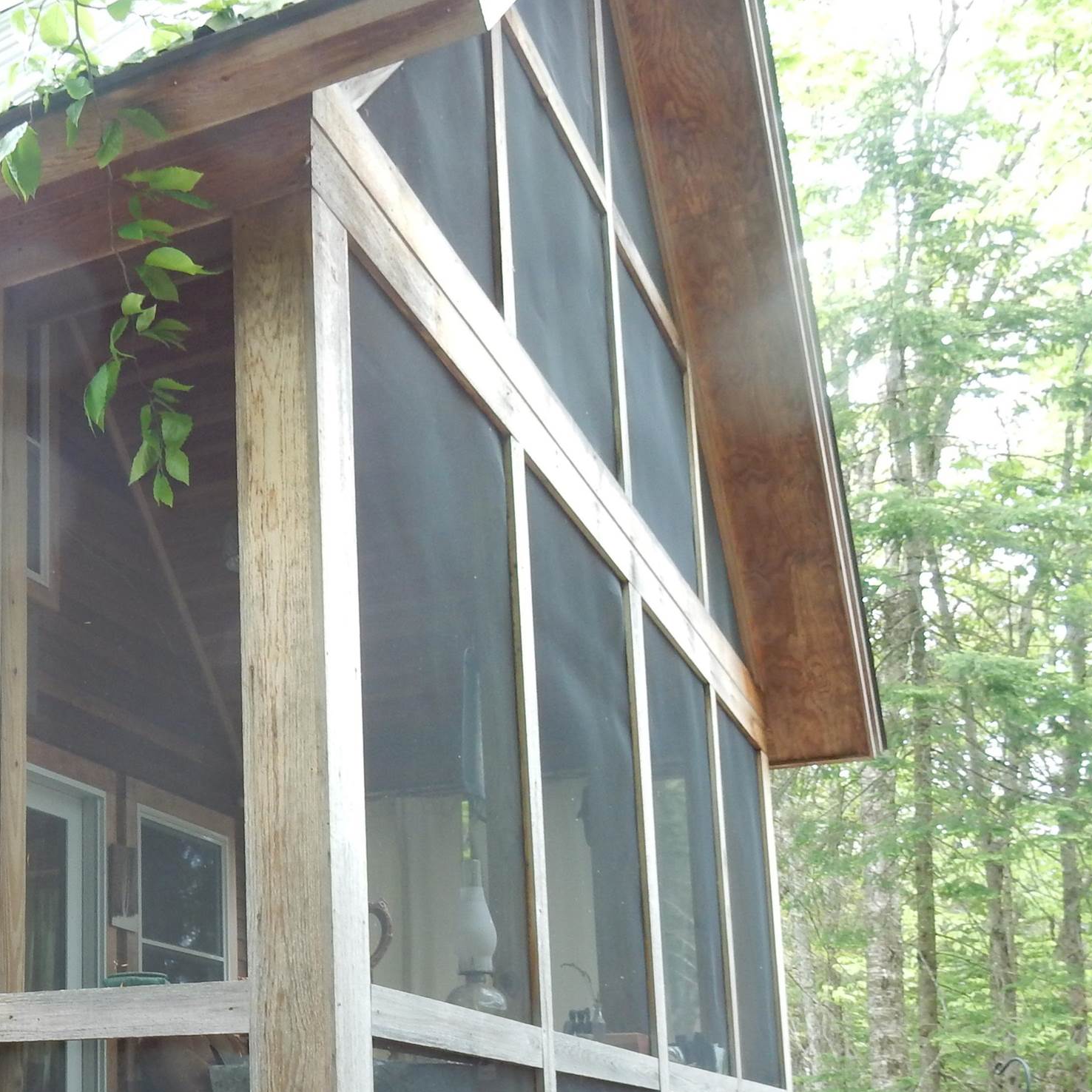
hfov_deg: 34.7
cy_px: 840
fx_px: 1642
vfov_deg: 35.8
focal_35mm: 46
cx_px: 106
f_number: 3.7
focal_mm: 4.5
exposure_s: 1/40
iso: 125
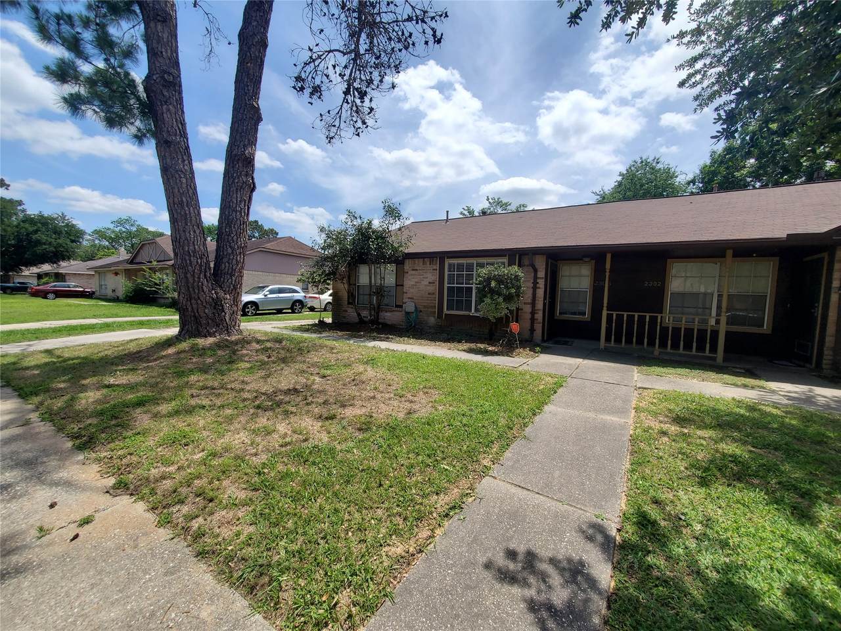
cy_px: 316
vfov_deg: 89.9
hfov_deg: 106.2
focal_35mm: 13
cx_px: 420
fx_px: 316
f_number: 2.2
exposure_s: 1/1321
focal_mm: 1.8
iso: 50
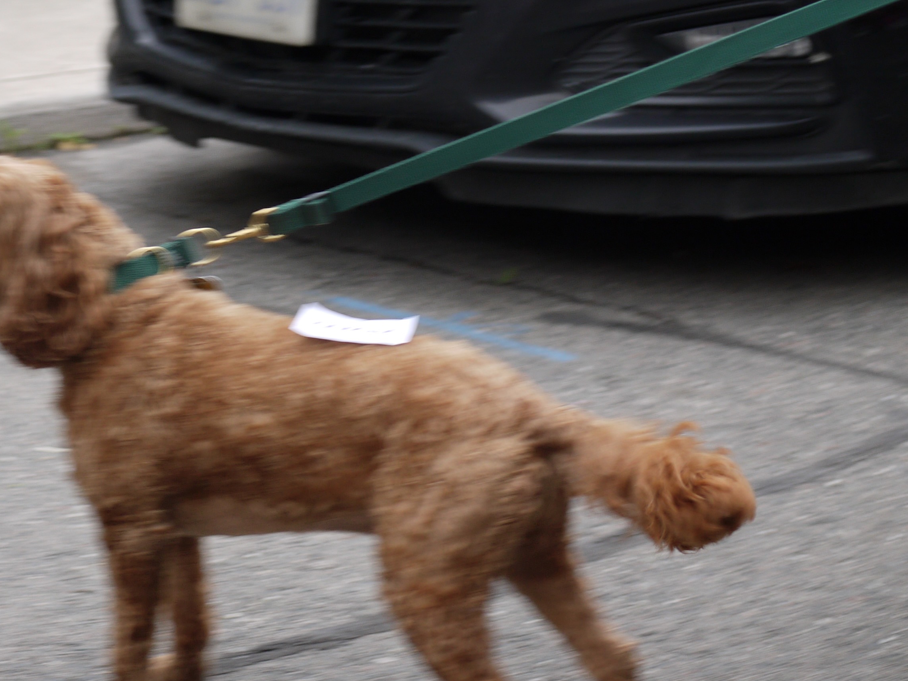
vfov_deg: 12.0
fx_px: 3226
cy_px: 471
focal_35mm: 123
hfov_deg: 15.9
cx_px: 184
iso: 160
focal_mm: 35
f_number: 2.8
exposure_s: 1/125
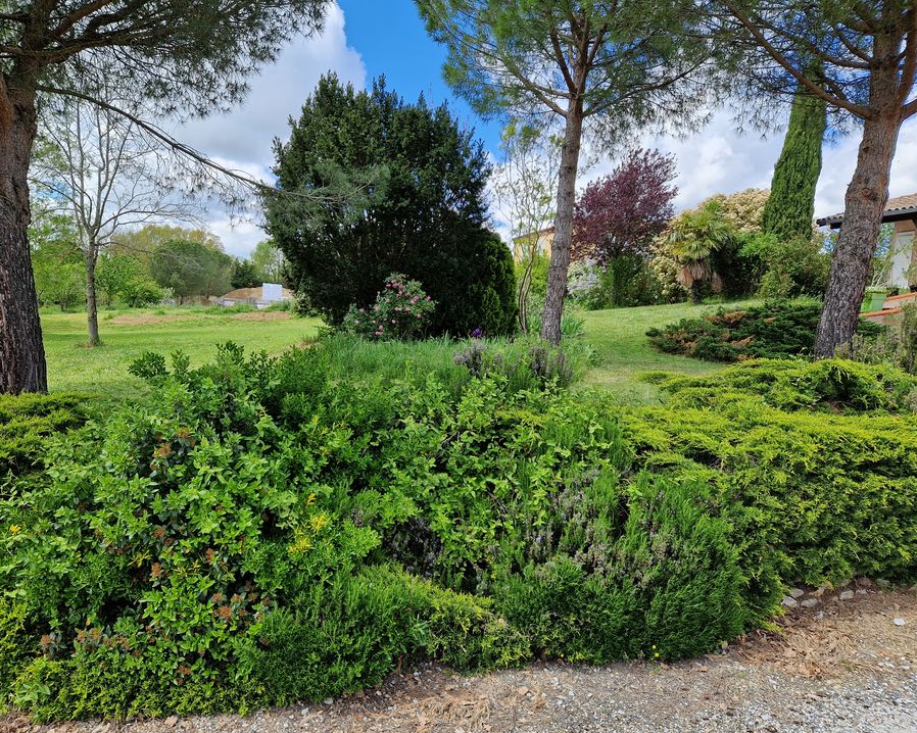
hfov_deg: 68.0
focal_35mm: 25
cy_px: 368
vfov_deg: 56.8
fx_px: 678
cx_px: 420
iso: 50
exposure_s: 1/738
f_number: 1.8
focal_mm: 5.4
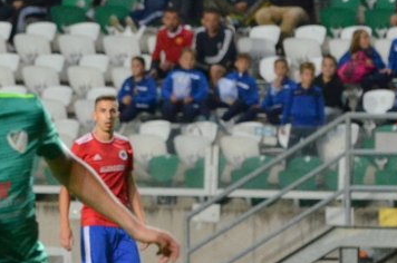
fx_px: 8076
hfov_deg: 2.8
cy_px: 262
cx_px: -65
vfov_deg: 1.9
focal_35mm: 734
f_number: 4.8
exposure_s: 1/320
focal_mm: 145
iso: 1600
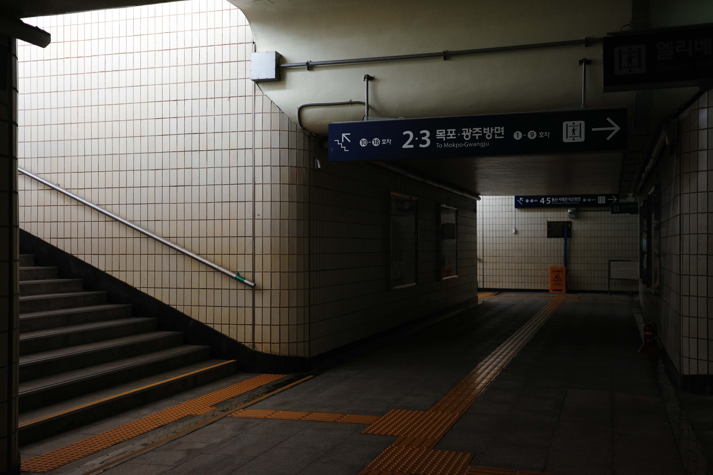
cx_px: 356
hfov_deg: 48.5
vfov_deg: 33.4
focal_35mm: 40
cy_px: 238
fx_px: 792
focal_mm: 26
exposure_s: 1/40
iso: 1250
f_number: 2.8
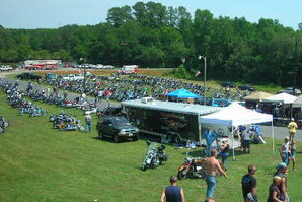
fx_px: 445
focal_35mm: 53
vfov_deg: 25.5
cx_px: 167
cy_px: 108
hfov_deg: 37.5
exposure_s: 1/145
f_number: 6.4
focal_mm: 6.3
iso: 50
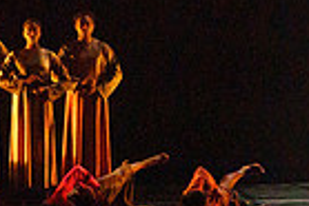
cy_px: -210
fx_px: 4090
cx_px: 414
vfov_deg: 2.9
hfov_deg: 4.3
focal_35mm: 476
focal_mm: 100
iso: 5000
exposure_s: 1/250
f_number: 5.6
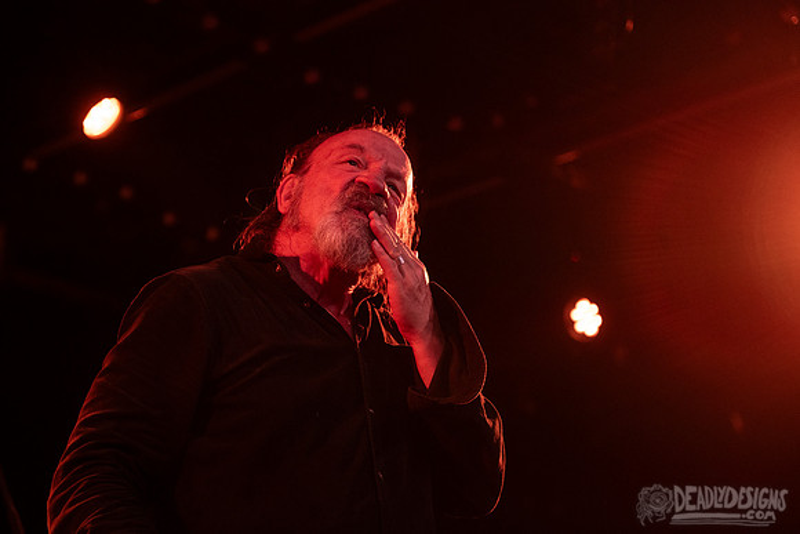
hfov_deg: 26.3
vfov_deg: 17.7
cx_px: 394
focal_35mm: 77
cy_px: 240
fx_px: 1713
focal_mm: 70
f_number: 3.2
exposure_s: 1/125
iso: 2500
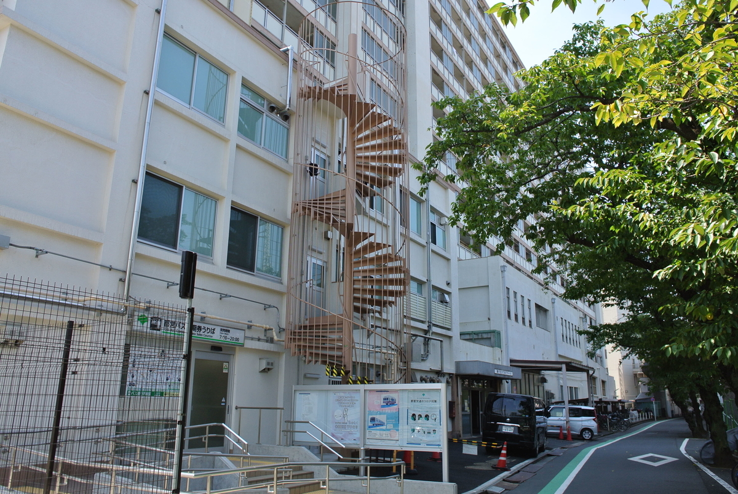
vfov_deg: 48.0
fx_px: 554
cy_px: 247
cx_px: 369
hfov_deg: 67.3
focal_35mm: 27
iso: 100
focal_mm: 10
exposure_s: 1/400
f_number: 4.5
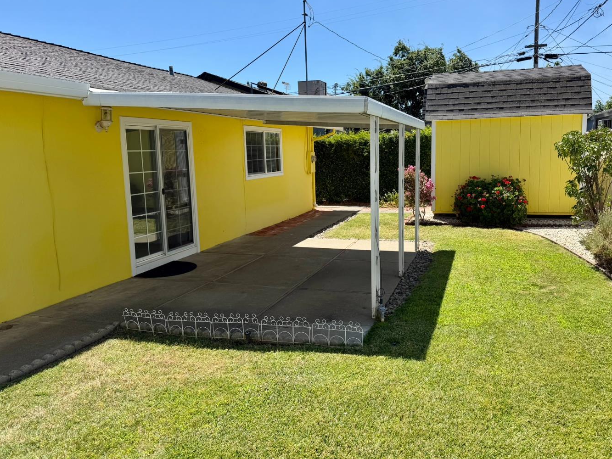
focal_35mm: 27
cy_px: 209
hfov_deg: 65.2
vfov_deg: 51.3
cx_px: 336
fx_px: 477
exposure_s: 1/3584
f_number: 1.78
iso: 80
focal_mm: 6.76
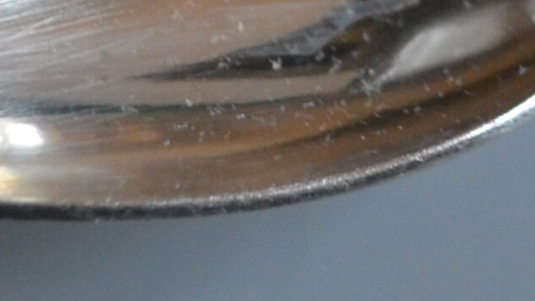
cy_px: -468
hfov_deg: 7.1
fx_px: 4226
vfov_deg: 4.0
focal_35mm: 298
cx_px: 954
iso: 400
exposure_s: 1/80
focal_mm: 26
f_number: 4.5
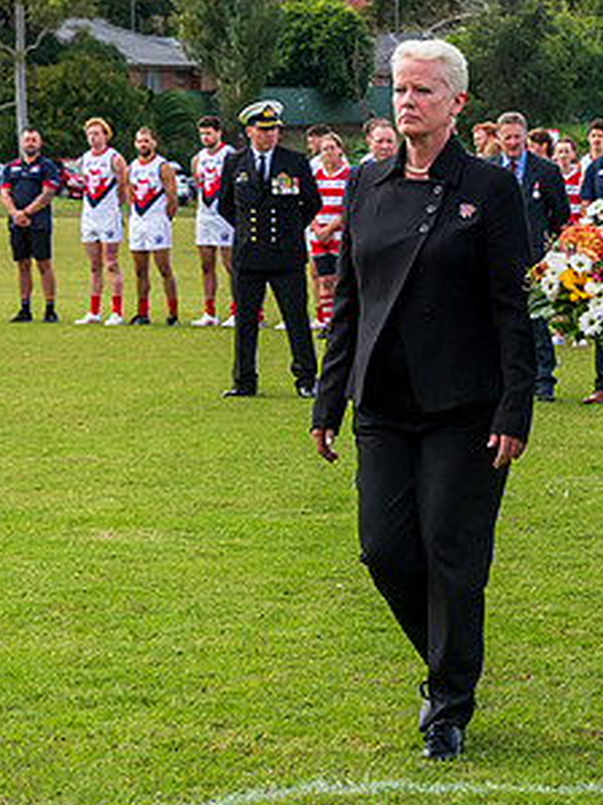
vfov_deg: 12.3
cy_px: 324
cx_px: 576
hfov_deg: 9.2
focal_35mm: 160
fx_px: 3719
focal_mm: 52
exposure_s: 1/1000
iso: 400
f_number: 5.6
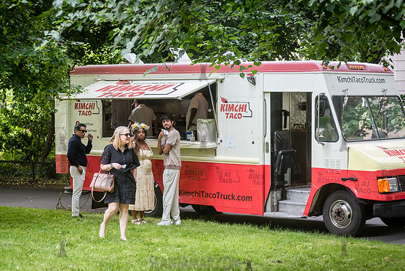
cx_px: 198
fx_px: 1047
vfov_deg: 14.7
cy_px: 139
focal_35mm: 93
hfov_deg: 21.9
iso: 1000
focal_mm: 86
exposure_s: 1/160
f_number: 3.5
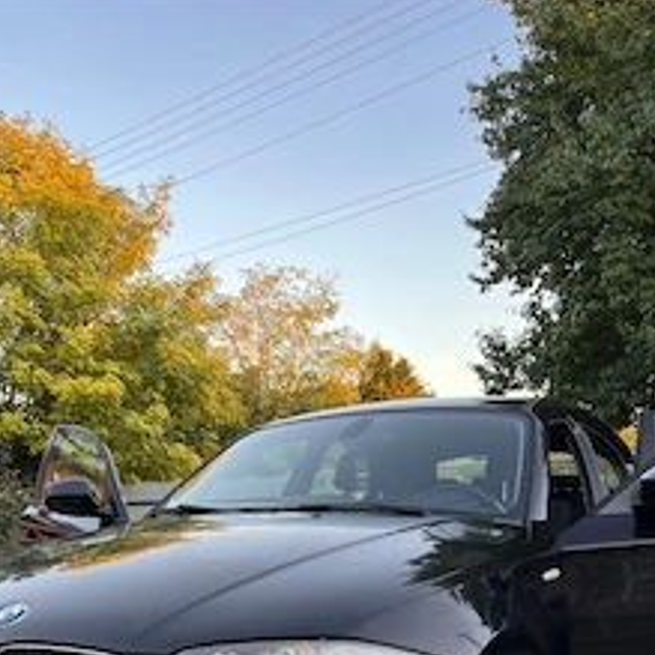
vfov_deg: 37.4
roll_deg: +1.1
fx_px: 899
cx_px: 281
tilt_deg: -4.7
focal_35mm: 42
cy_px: 589
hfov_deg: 39.9
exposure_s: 1/121
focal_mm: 5.7
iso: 32
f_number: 1.5
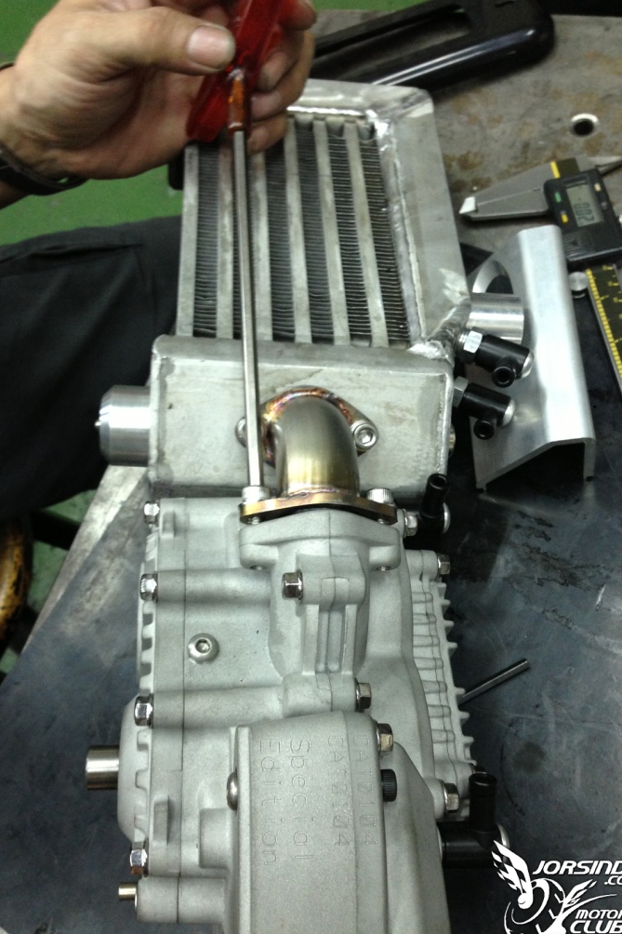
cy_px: 472
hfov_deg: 37.8
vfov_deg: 54.4
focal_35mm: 35
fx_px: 907
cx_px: 295
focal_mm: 4.13
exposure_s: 1/20
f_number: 2.4
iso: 160
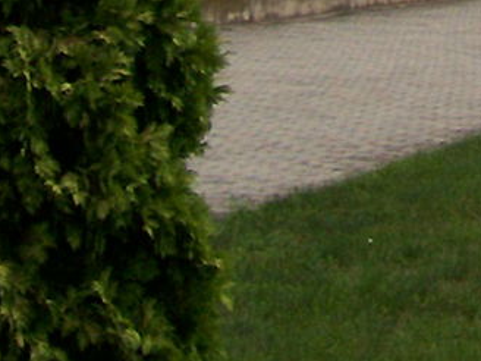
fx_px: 2765
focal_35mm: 199
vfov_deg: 6.9
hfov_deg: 9.4
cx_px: 889
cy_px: -577
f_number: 5.1
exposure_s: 1/475
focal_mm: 5.6
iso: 80
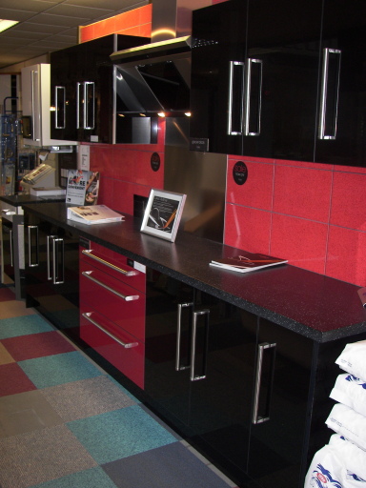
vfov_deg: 46.8
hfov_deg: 36.0
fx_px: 564
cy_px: 244
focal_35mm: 40
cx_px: 183
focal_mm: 6.6
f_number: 2.8
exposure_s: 1/30
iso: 64
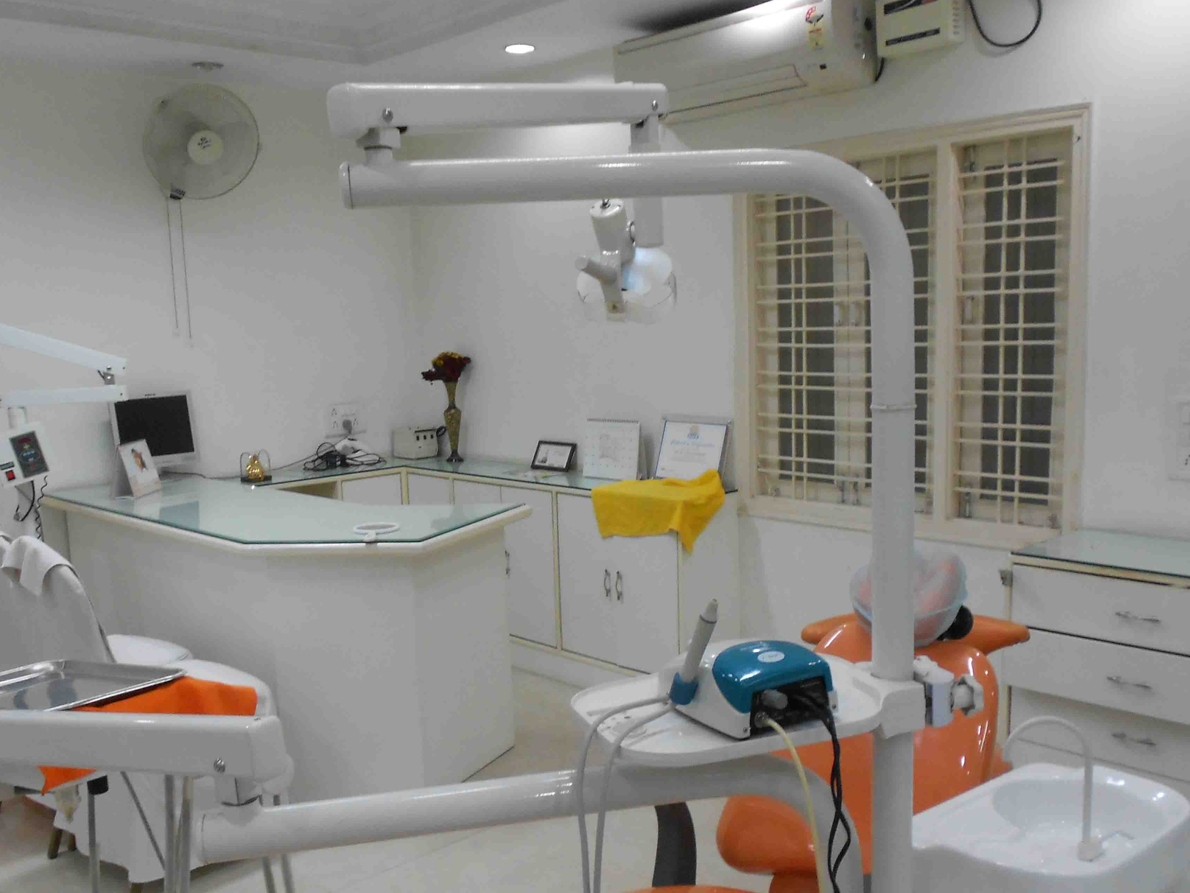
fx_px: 1134
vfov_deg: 42.9
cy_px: 469
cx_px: 558
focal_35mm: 33
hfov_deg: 55.3
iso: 250
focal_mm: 4.6
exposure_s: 1/30
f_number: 3.2
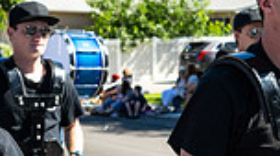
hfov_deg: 18.6
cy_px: 74
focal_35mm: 113
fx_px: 838
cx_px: 265
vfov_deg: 10.7
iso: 200
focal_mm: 27
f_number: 4
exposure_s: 1/2000
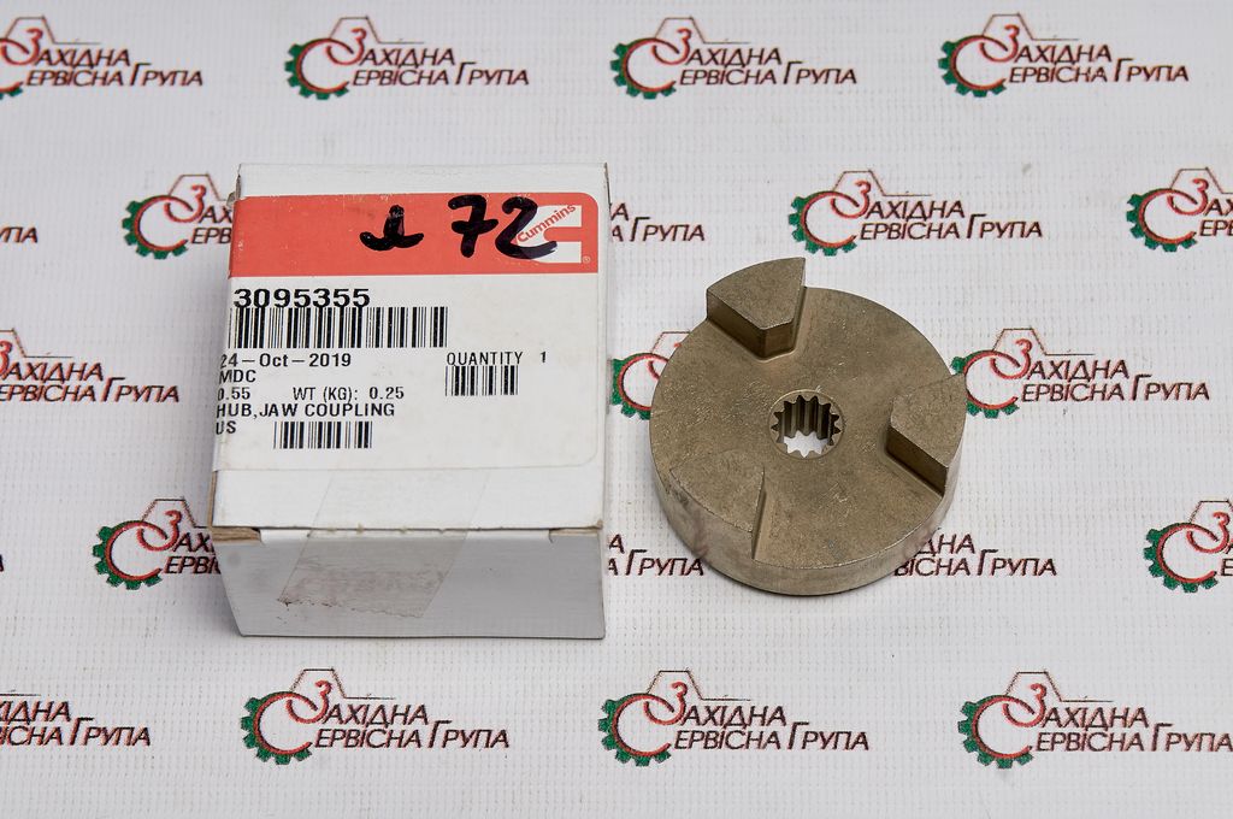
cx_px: 616
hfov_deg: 19.5
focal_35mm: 105
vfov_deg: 13.0
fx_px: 3592
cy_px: 410
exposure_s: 1/160
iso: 200
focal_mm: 70
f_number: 13
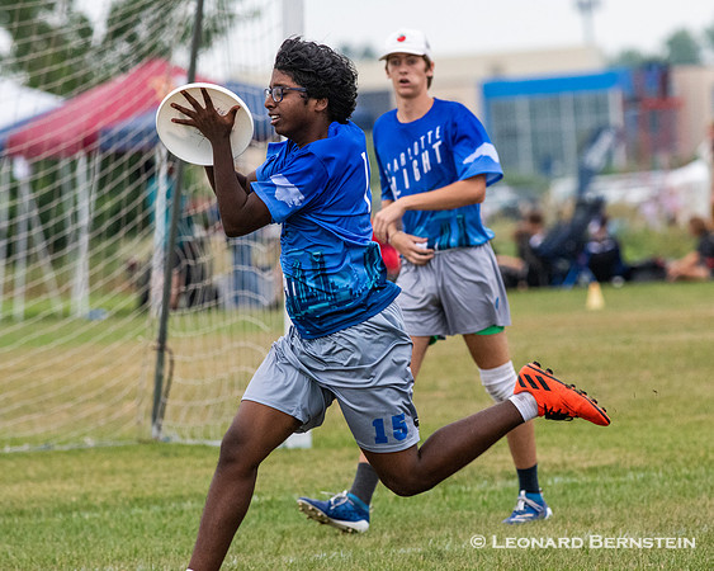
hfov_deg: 3.7
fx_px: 11029
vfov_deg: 3.0
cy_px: 277
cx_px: 421
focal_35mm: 522
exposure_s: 1/2000
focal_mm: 300
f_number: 7.1
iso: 1600
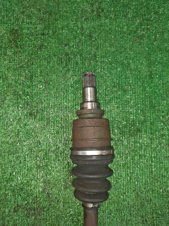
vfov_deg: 69.4
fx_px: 163
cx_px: 84
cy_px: 113
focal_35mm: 25
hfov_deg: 54.9
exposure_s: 1/33
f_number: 2
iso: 296
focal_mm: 4.6
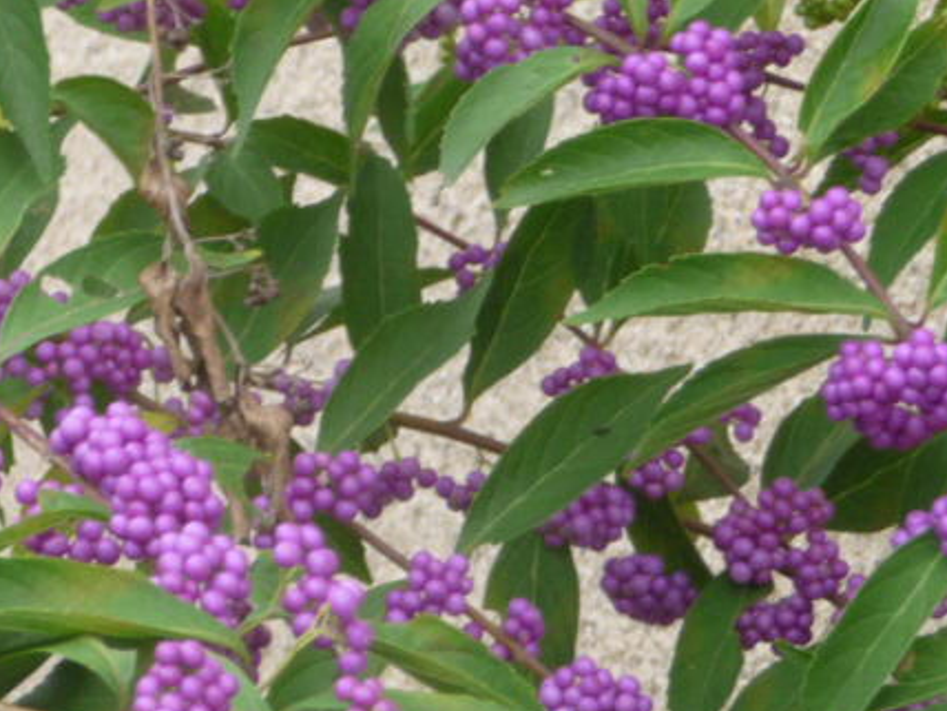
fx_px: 7687
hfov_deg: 7.0
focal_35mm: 281
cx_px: 296
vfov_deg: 5.3
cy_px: 385
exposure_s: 1/50
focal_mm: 19.1
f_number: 4.7
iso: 125
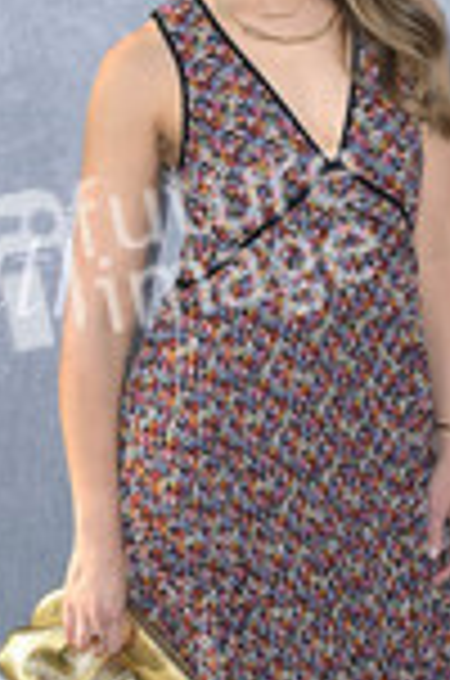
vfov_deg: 21.8
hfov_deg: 14.6
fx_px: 1752
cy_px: 482
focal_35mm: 93
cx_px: 277
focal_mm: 35
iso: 250
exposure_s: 1/250
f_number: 6.3
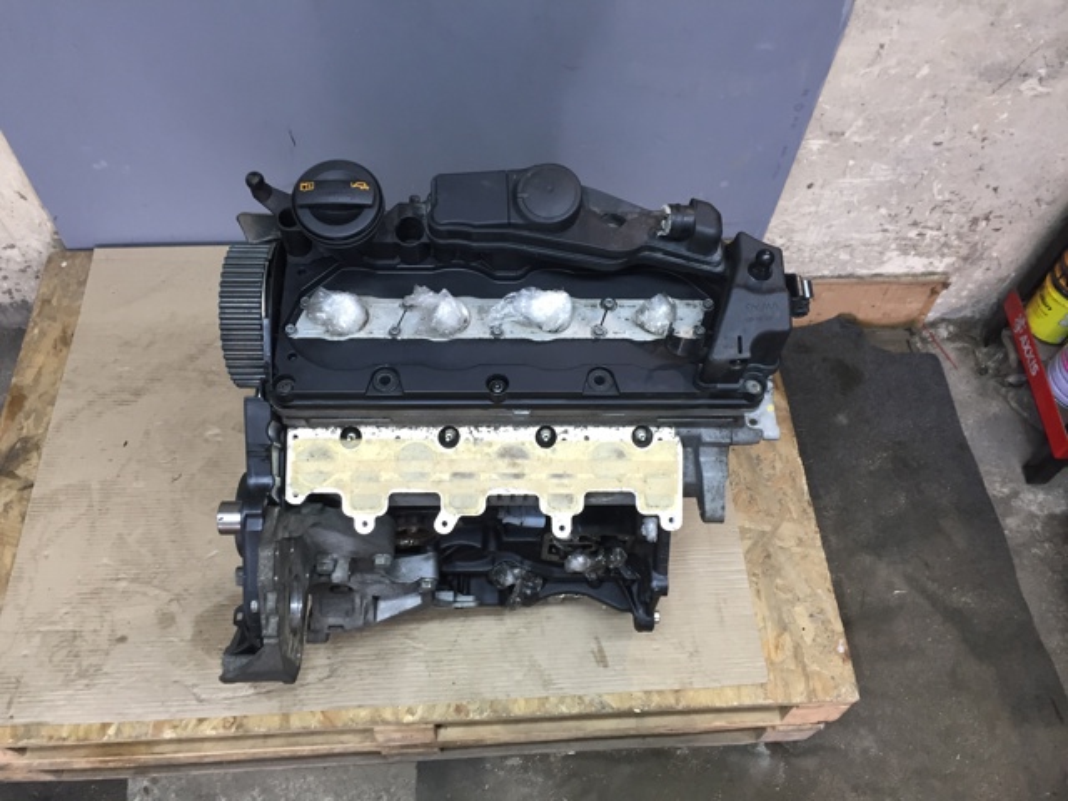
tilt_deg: -58.8
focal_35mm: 29
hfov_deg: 61.7
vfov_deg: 48.2
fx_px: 895
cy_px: 400
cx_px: 534
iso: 50
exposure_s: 1/33
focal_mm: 4.15
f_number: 2.2
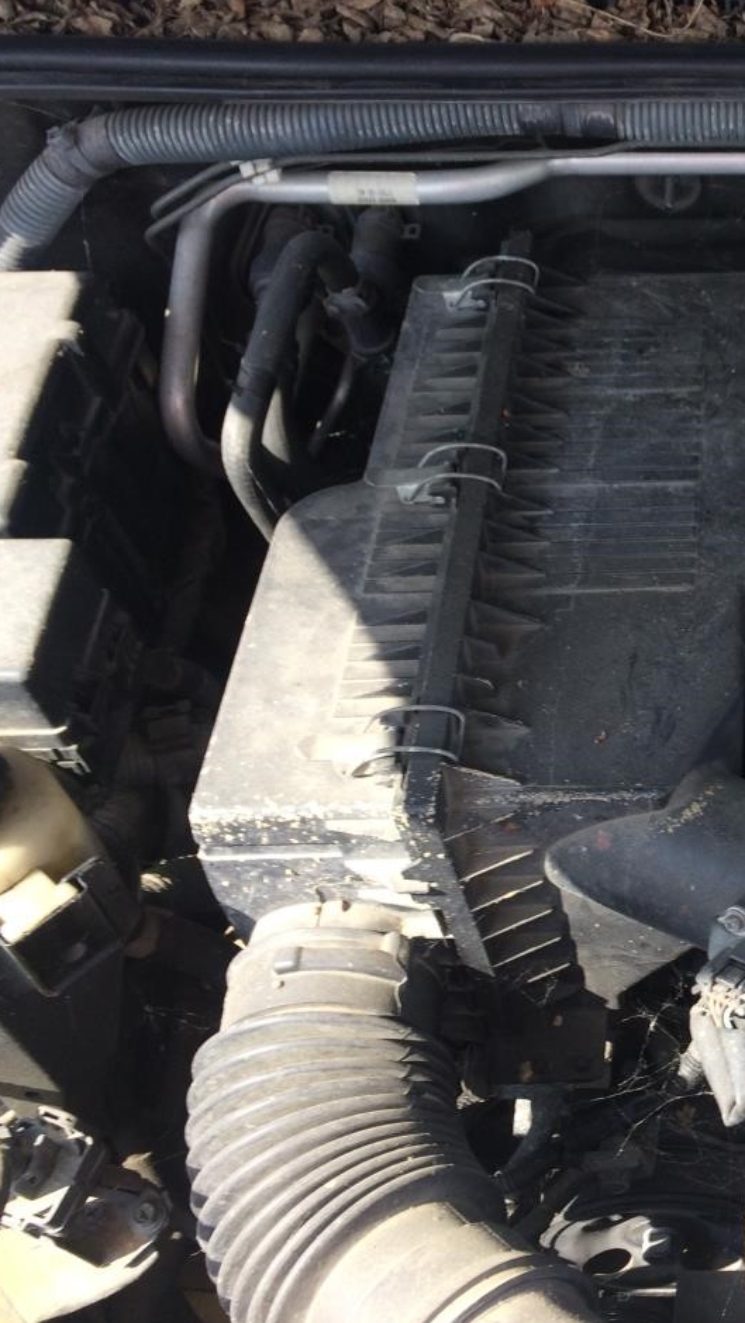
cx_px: 883
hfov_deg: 25.1
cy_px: 667
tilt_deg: -49.1
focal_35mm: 43
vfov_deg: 47.4
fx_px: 1510
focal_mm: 4.15
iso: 32
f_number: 2.2
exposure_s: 1/334
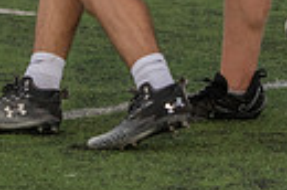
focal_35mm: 488
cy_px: -182
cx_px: 106
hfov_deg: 4.2
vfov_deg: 2.8
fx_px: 3881
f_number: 5.6
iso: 1250
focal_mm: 109
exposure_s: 1/1000
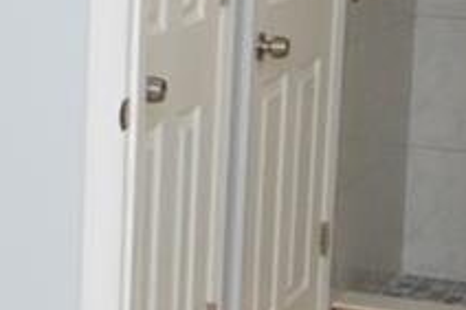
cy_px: 148
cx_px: -321
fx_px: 1759
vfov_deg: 10.1
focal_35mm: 136
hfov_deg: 13.8
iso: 400
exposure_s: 1/60
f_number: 4
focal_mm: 12
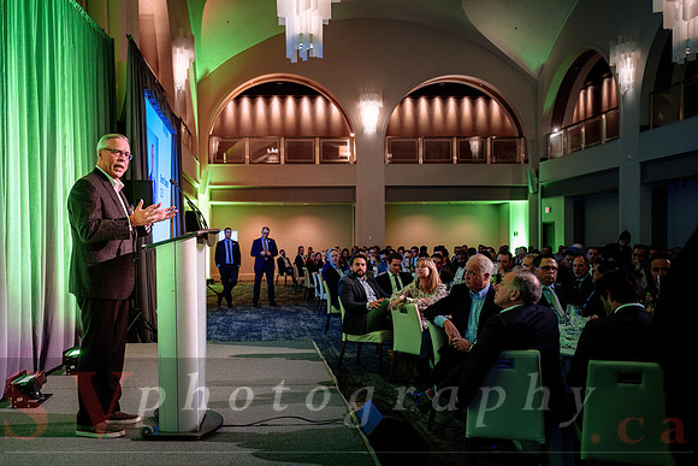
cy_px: 262
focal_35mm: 34
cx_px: 305
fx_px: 666
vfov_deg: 38.5
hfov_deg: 55.1
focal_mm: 30.5
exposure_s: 1/60
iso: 1000
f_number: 3.5
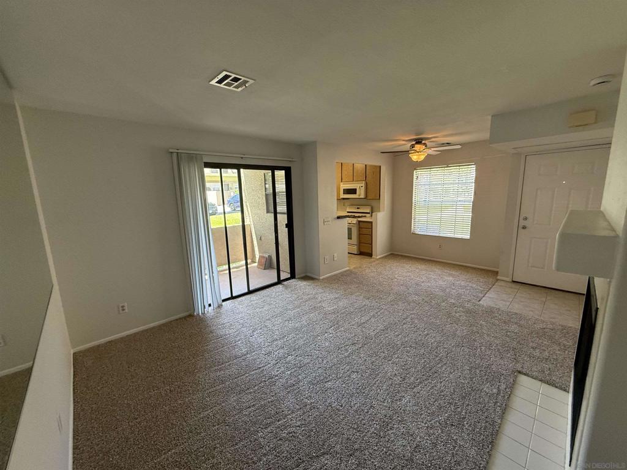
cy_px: 235
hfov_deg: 102.1
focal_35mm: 14
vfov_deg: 85.7
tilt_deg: -10.7
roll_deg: +1.3
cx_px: 314
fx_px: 254
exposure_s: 1/120
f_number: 2.2
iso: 250
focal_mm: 2.22
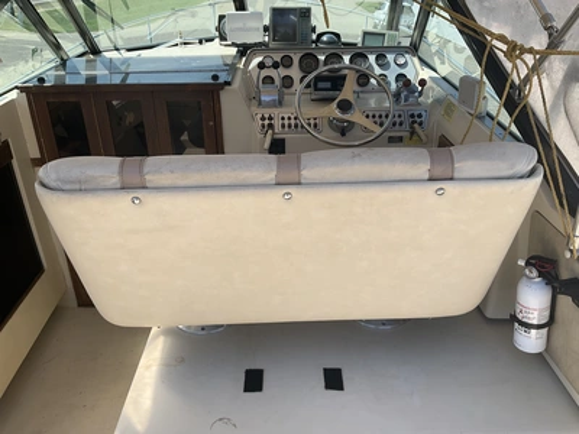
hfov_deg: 61.7
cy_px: 217
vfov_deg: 48.2
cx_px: 290
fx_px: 485
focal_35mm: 29
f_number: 1.8
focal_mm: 3
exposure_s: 1/1250
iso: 25
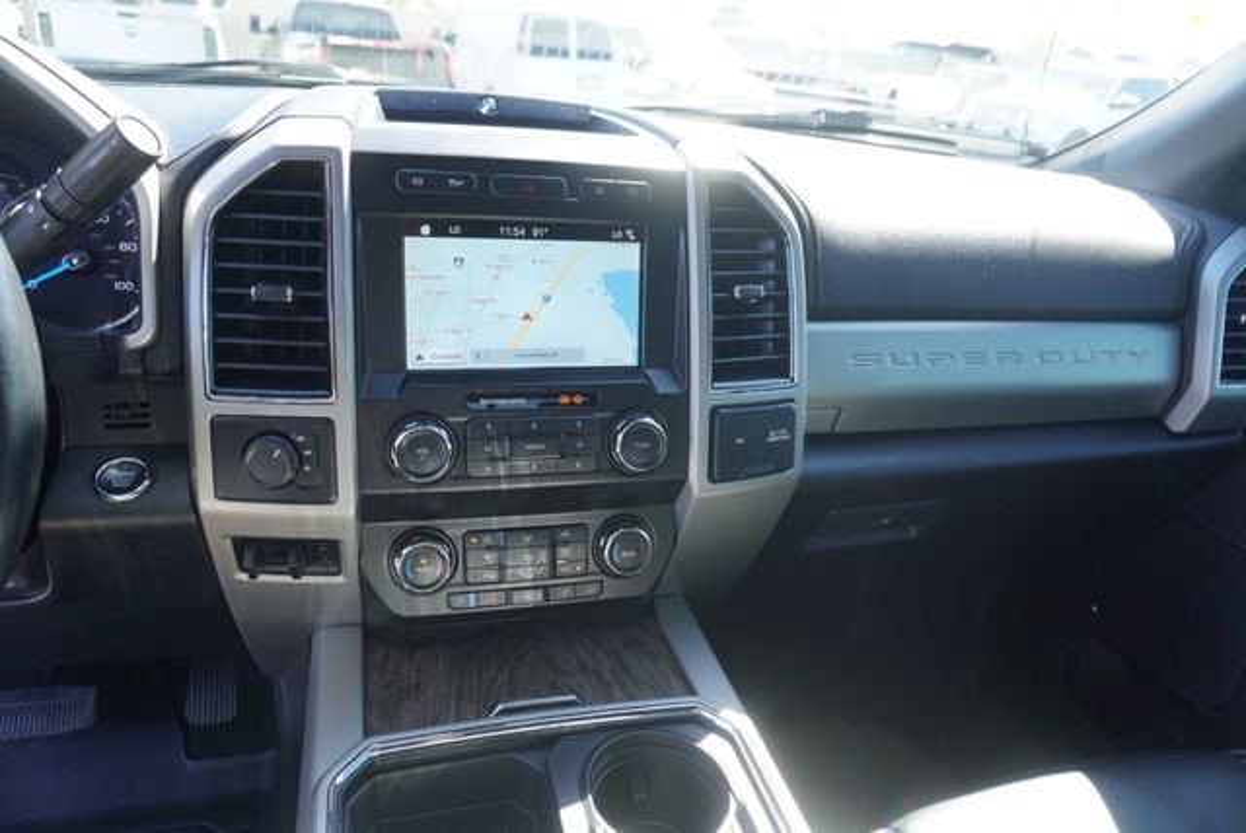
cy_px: 416
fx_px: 831
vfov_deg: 53.2
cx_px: 623
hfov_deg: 73.7
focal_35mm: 24
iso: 100
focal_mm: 16
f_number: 4
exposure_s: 1/60
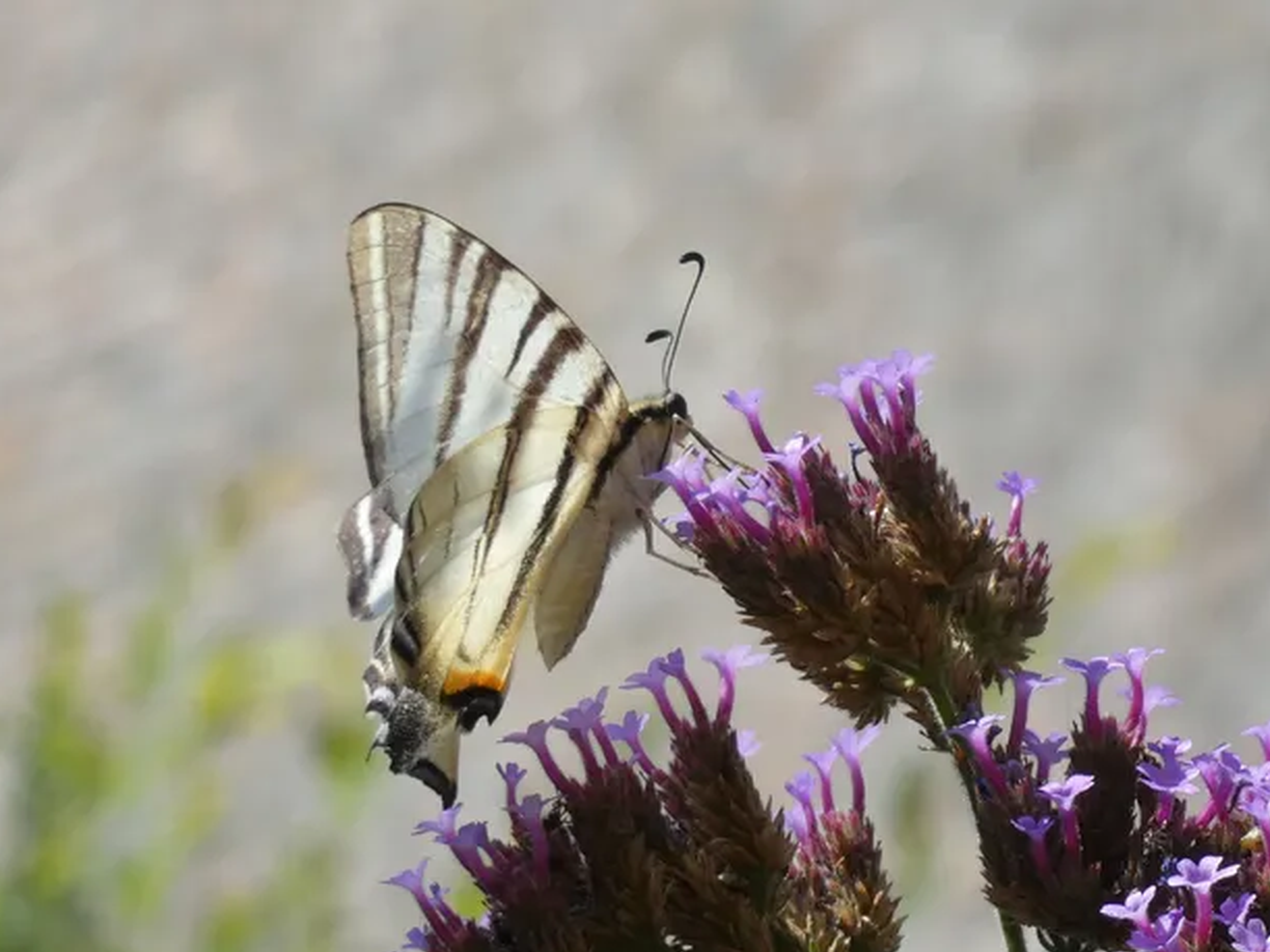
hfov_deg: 10.9
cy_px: 496
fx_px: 6641
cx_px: 610
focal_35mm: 181
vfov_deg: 8.2
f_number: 5.5
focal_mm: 30.9
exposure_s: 1/320
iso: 80
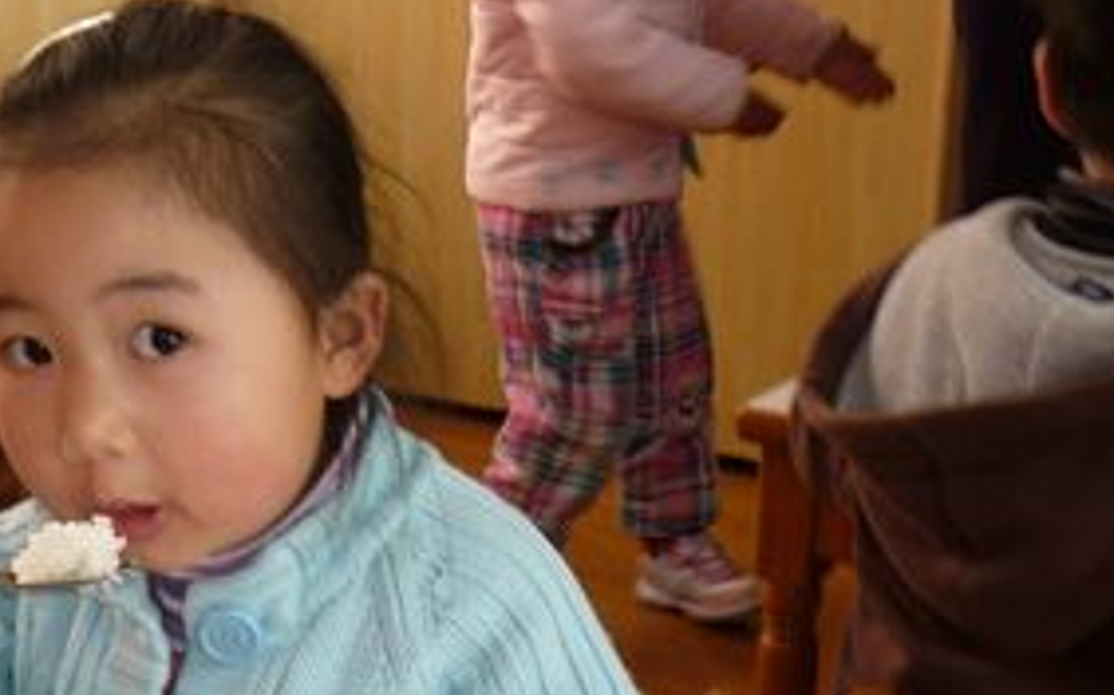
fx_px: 2185
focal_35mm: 72
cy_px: 622
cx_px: 170
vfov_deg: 17.8
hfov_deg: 27.8
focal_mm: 5.5
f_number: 2.8
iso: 100
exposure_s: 1/30
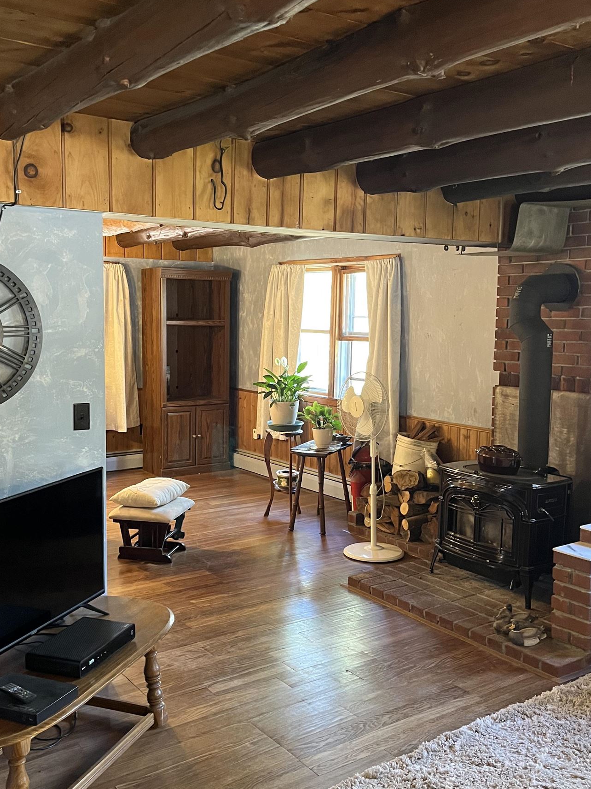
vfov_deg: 52.6
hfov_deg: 40.7
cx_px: 273
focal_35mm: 35
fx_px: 797
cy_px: 407
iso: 500
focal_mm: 5.1
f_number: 1.6
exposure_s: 1/40
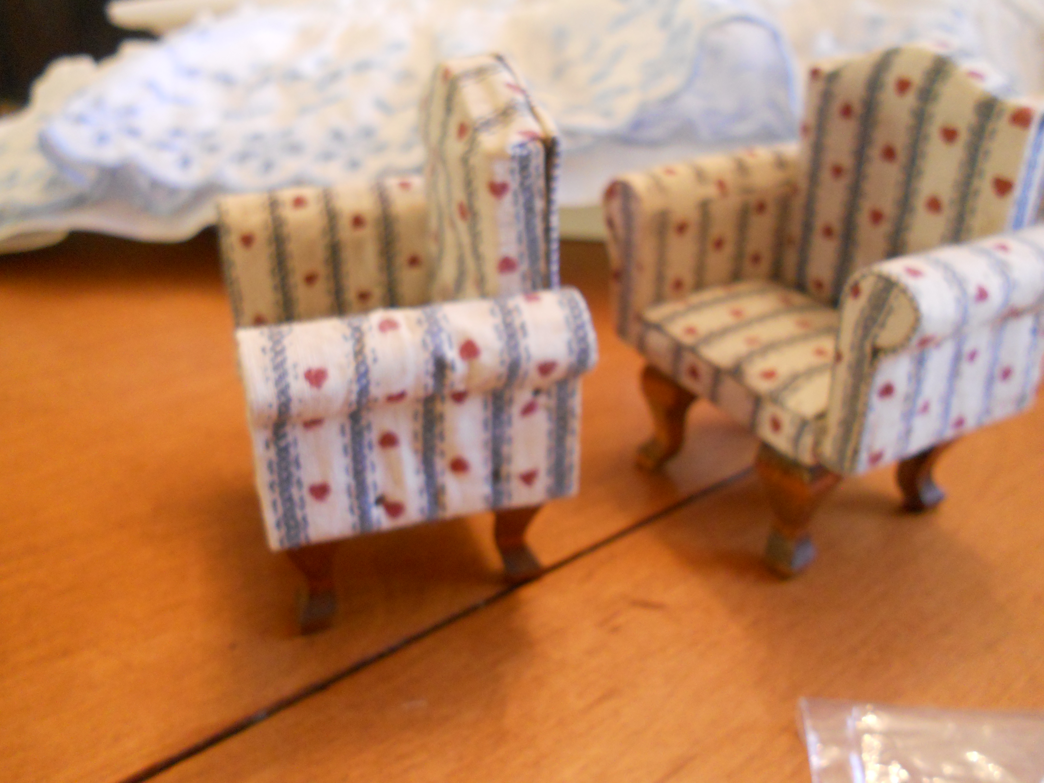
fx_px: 965
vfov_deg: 44.2
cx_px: 522
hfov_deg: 56.8
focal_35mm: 32
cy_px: 392
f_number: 3.5
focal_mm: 5.8
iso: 400
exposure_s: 1/30
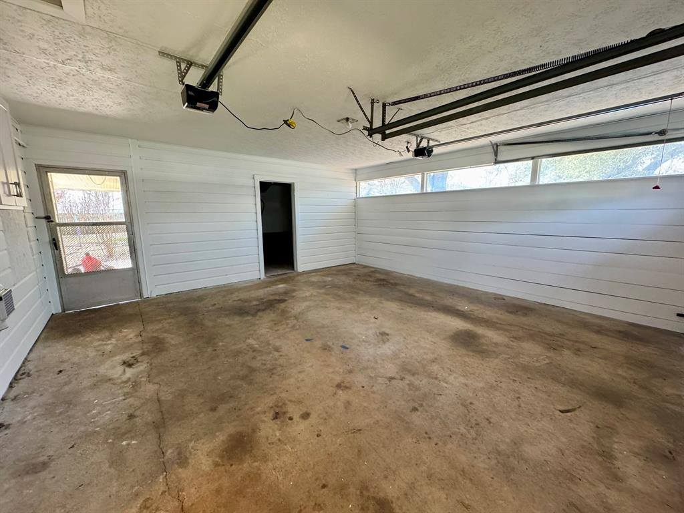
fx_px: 277
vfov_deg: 85.7
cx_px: 342
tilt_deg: -11.5
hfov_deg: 102.1
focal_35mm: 14
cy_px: 256
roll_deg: +0.0
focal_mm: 2.22
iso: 250
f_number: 2.2
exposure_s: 1/60
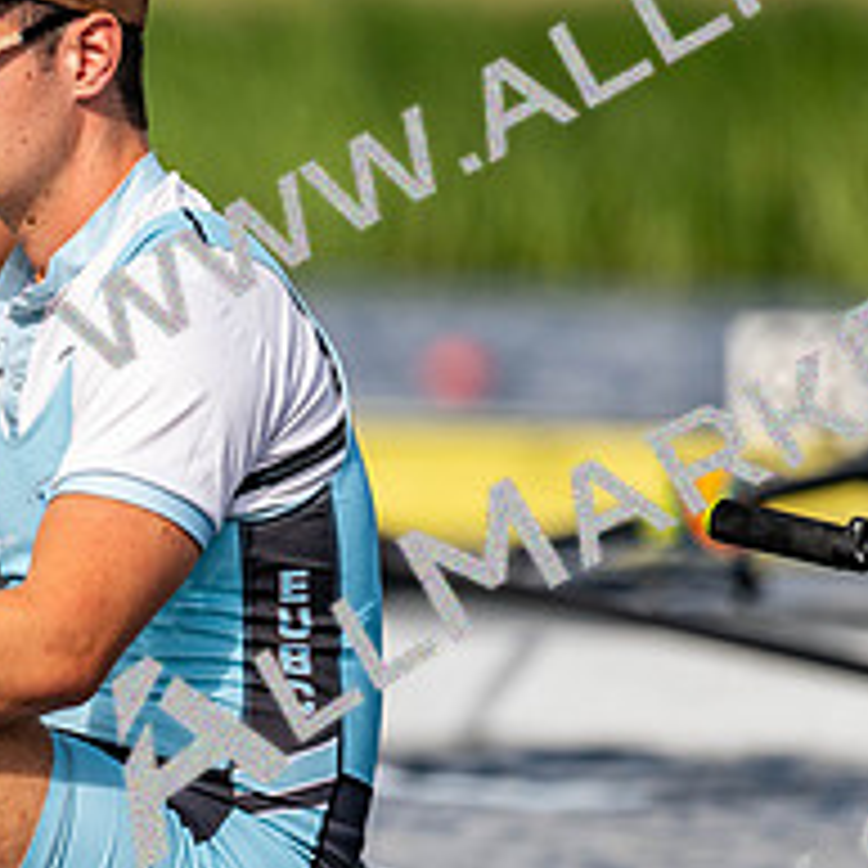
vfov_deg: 1.7
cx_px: -274
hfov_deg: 1.7
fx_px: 28937
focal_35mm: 1020
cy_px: 445
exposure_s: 1/2500
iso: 220
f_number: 4.5
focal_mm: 400
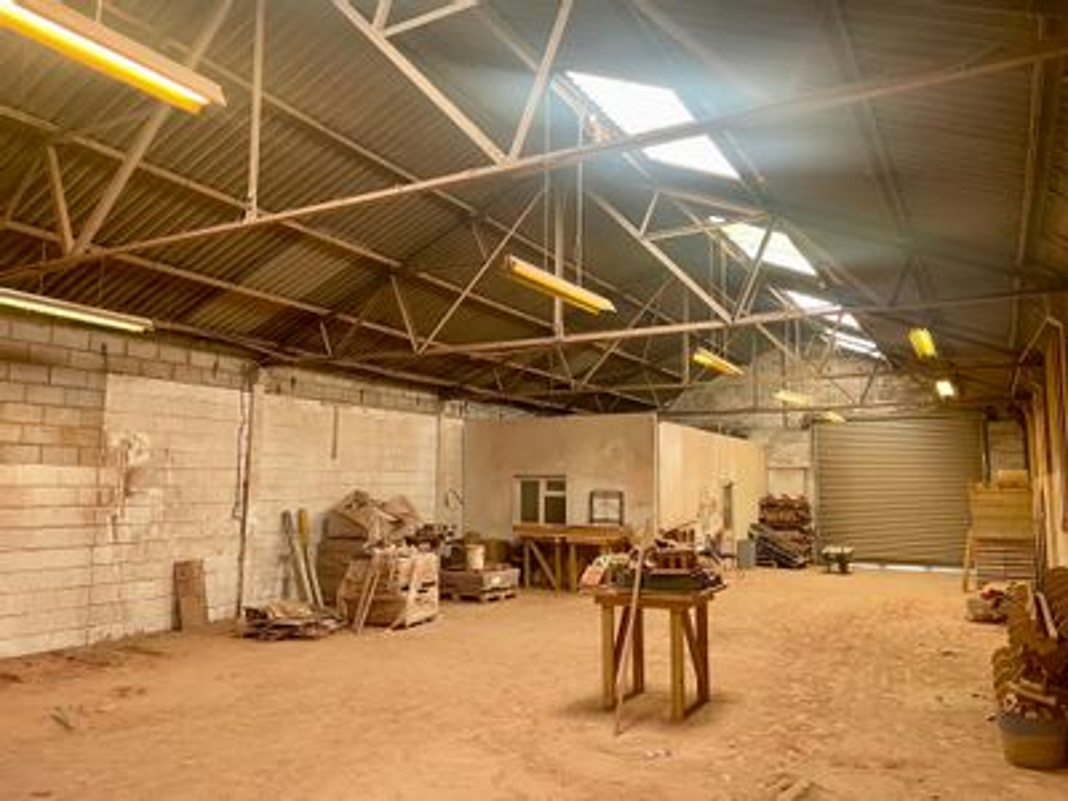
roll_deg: +0.0
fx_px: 802
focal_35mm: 26
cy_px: 400
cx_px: 534
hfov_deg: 67.3
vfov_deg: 53.1
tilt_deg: +7.3
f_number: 1.6
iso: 125
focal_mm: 4.2
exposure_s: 1/50
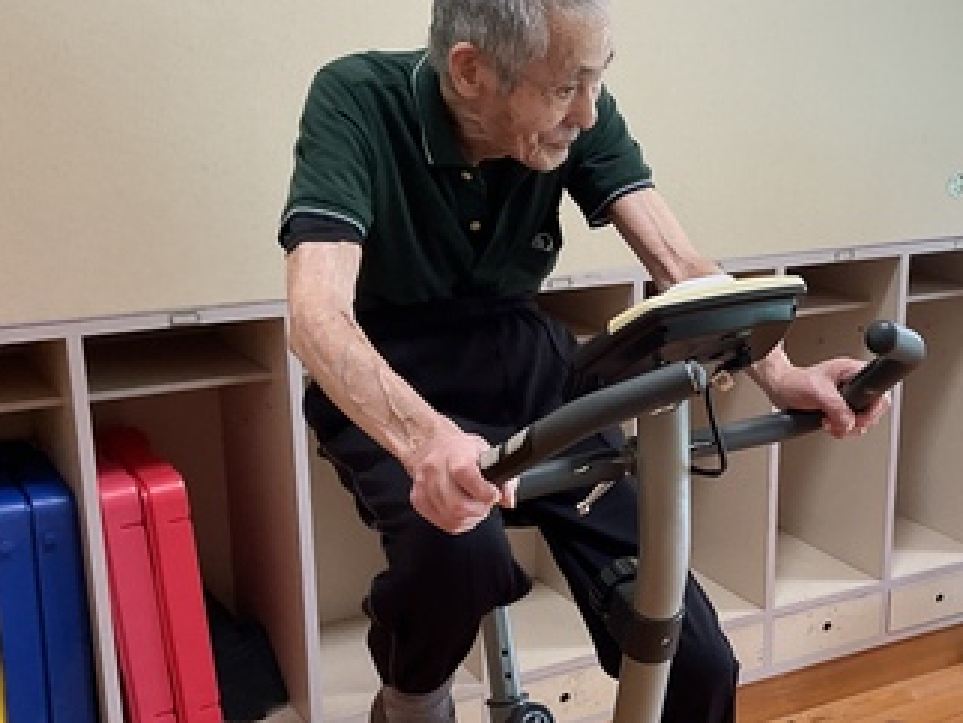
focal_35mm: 54
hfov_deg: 34.7
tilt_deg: -17.3
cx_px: 736
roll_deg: -1.0
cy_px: 448
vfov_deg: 27.0
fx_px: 1503
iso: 80
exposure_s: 1/60
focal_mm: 3
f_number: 1.8
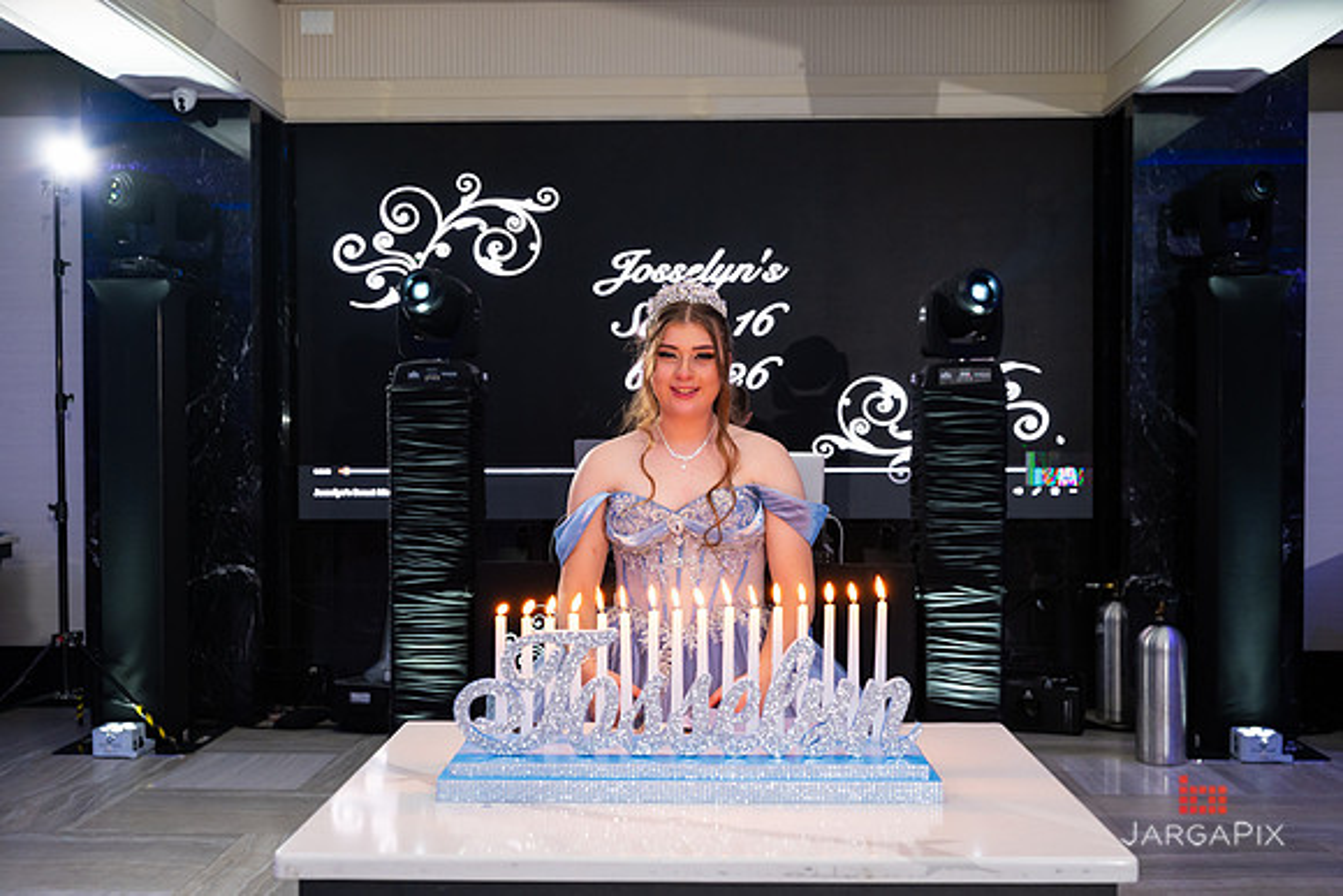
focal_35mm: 37
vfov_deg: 36.0
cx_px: 688
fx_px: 1379
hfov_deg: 51.9
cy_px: 447
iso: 1250
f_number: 3.2
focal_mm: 35
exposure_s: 1/125
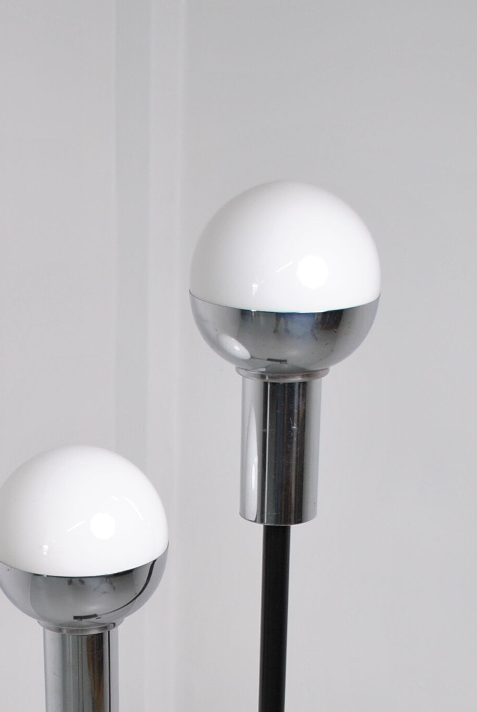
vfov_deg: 20.7
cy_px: 804
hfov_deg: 14.7
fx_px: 1843
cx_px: 172
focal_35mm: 93
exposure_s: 1/50
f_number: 4
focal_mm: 22
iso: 200
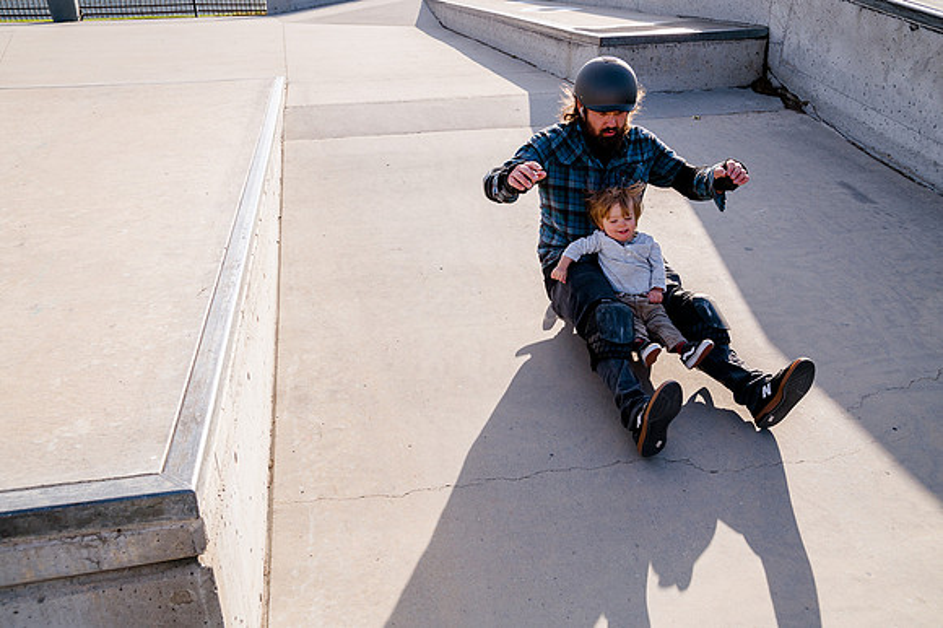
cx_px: 466
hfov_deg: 61.0
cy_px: 314
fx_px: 800
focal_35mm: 31
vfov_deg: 42.8
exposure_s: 1/640
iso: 200
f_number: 8
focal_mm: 30
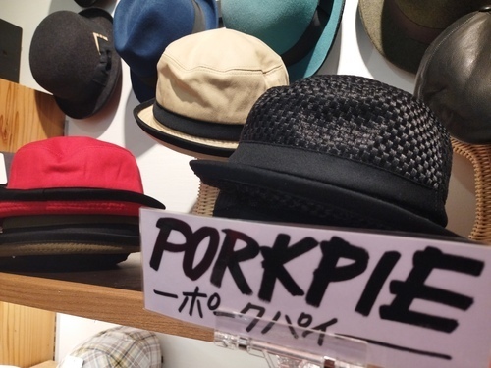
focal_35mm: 27
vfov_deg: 51.4
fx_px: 383
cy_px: 184
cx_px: 246
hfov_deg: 65.3
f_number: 1.79
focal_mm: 4.7
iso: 83
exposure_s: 1/50
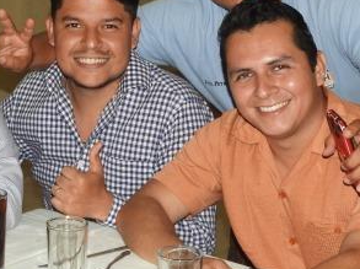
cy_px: 87
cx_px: 45
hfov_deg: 18.5
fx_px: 1091
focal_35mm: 105
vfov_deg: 14.0
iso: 200
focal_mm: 5.4
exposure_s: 1/30
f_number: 3.5
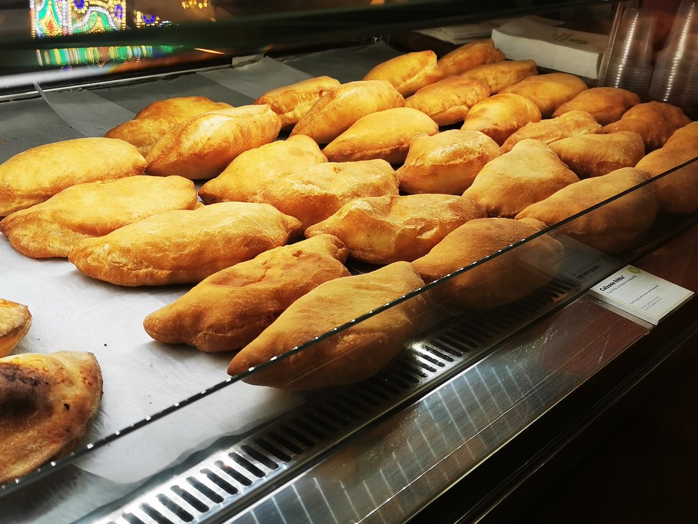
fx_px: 867
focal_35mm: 43
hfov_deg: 43.9
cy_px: 262
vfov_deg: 33.6
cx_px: 349
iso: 50
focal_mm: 5.58
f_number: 1.8
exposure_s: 1/100
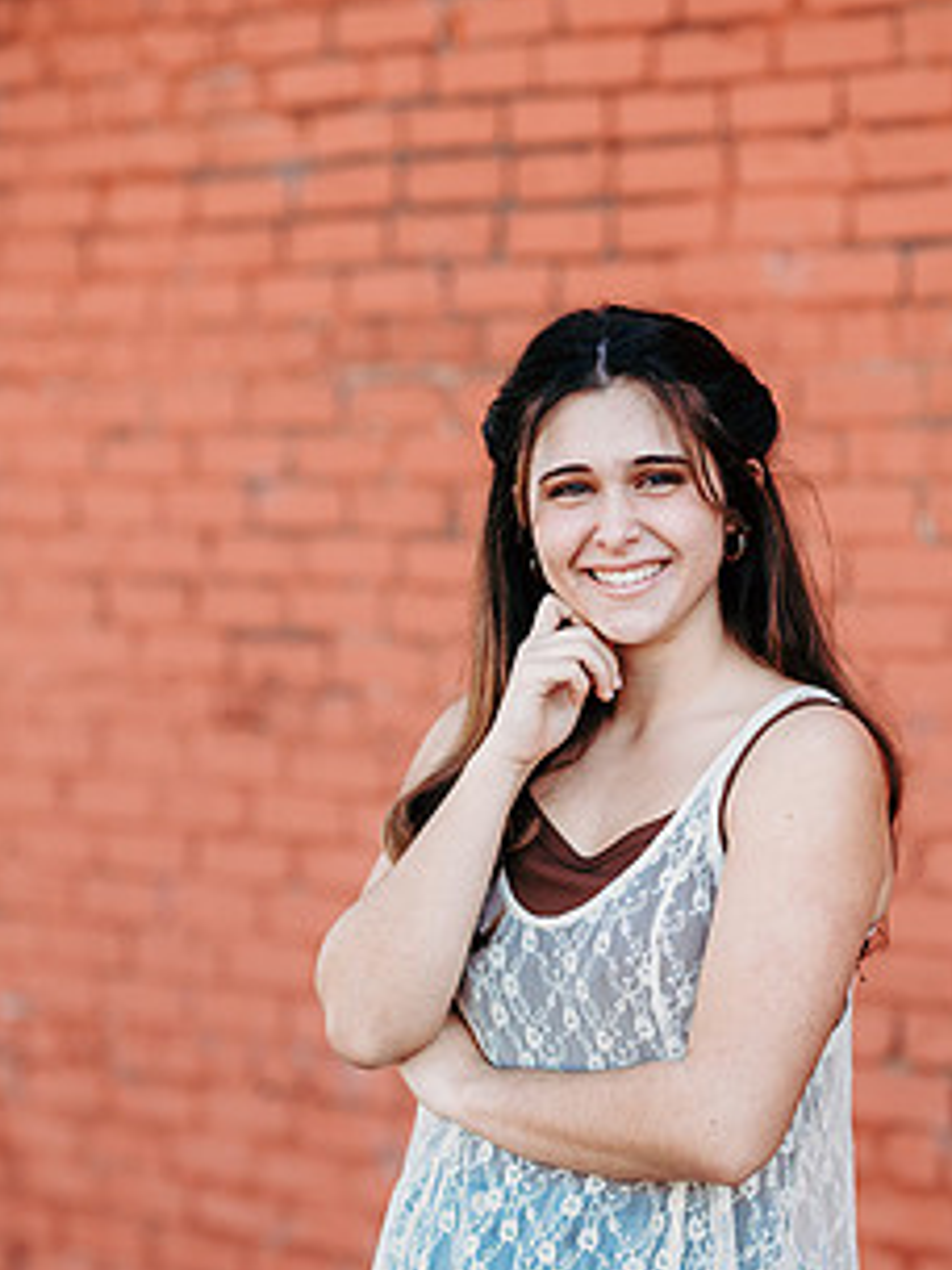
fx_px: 4437
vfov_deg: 16.3
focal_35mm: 121
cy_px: 815
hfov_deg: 12.2
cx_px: 551
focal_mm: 85
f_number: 2.2
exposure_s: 1/400
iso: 100
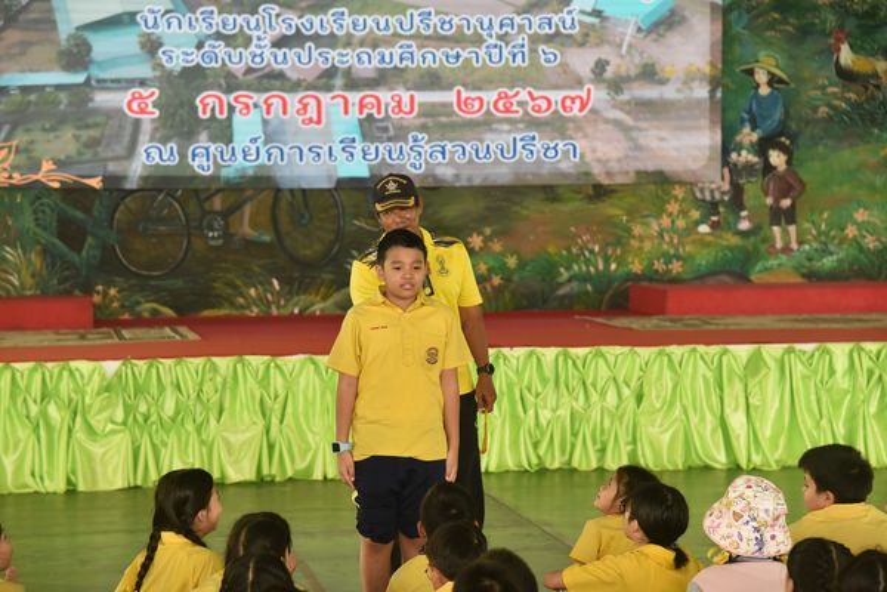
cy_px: 296
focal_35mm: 105
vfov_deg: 13.0
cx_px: 444
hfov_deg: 19.5
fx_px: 2587
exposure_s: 1/250
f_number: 4
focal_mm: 105
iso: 1600
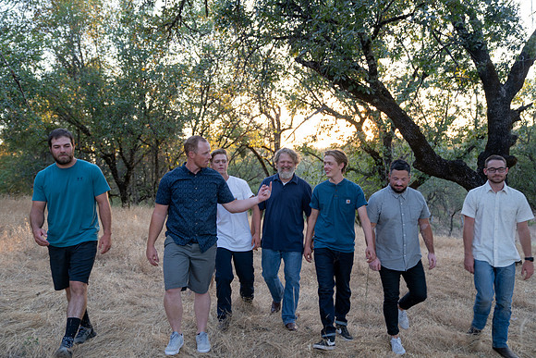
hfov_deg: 60.3
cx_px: 268
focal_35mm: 31
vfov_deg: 42.3
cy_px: 179
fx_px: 462
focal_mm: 31
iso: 250
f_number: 2.8
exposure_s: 1/100
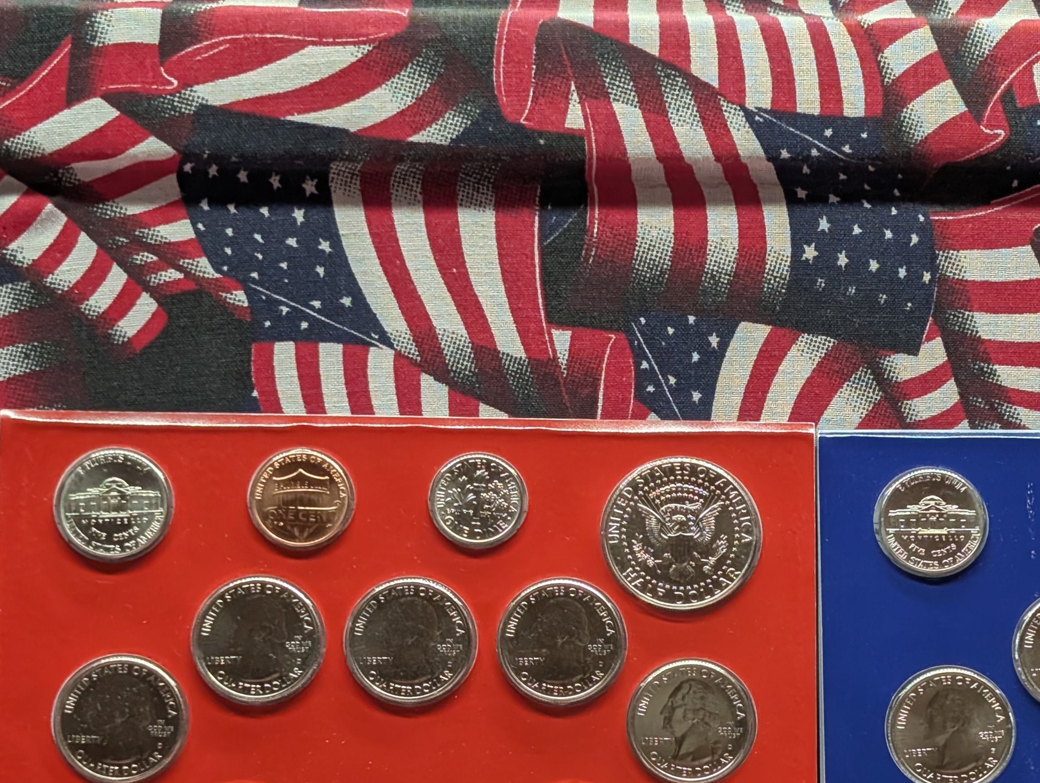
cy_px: 672
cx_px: 779
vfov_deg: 16.8
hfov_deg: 22.3
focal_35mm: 87
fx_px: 2617
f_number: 1.68
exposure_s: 1/349
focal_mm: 6.9
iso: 284
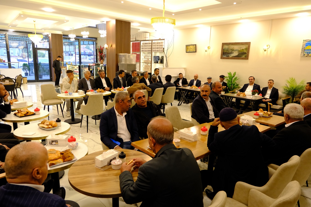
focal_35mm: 24
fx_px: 207
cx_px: 156
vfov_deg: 53.1
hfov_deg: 73.8
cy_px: 104
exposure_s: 1/125
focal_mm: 16
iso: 2000
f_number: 4.5
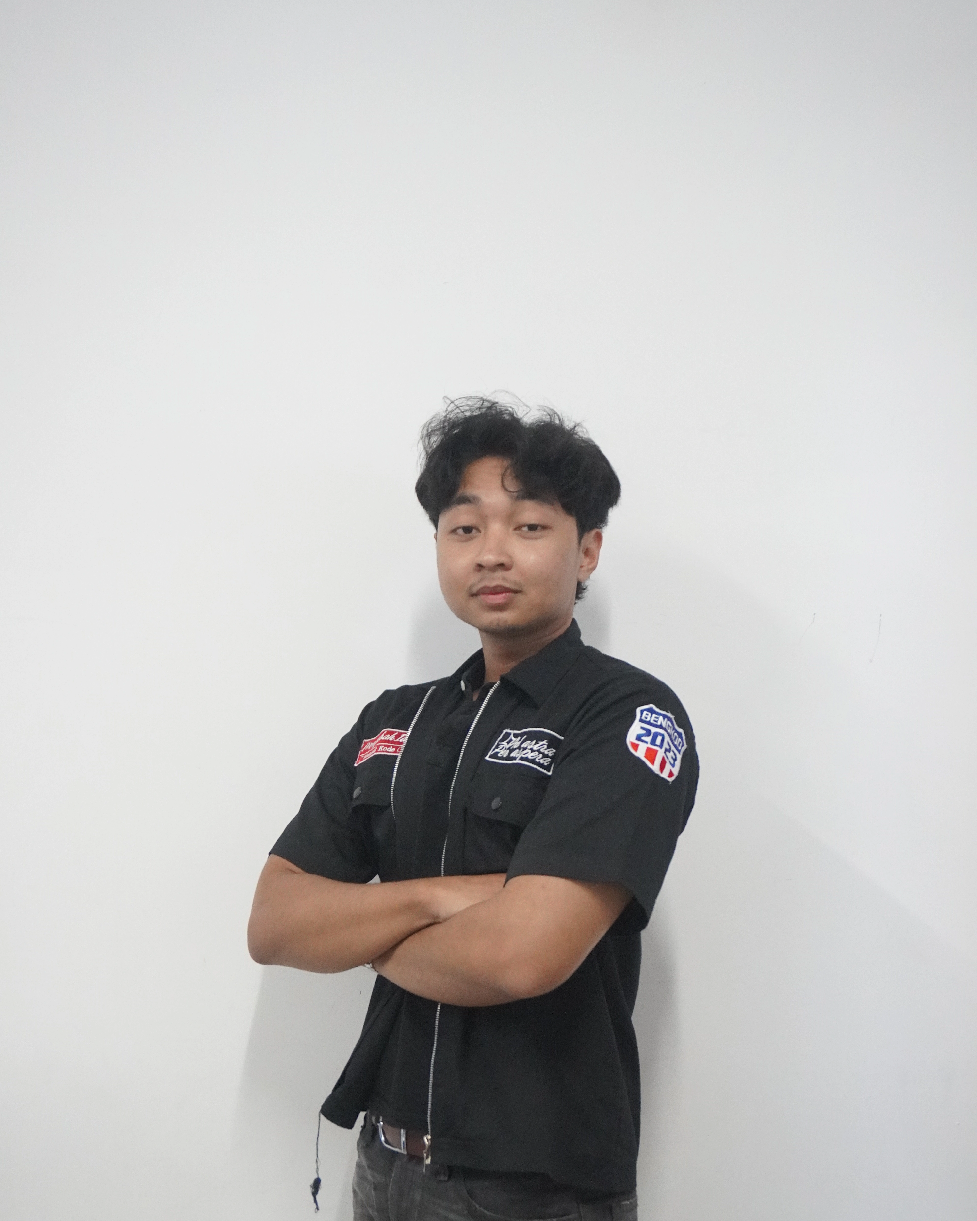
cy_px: 699
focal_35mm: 43
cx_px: 485
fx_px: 1539
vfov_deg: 43.2
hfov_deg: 35.2
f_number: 4.5
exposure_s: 1/160
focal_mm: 25
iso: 5000
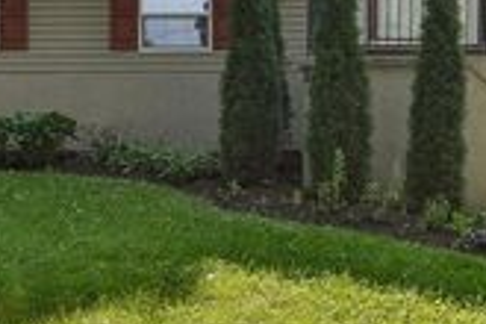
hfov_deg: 21.4
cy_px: -134
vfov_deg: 13.8
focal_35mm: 94
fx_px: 1269
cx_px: 389
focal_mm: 31
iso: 400
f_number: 8
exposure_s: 1/125
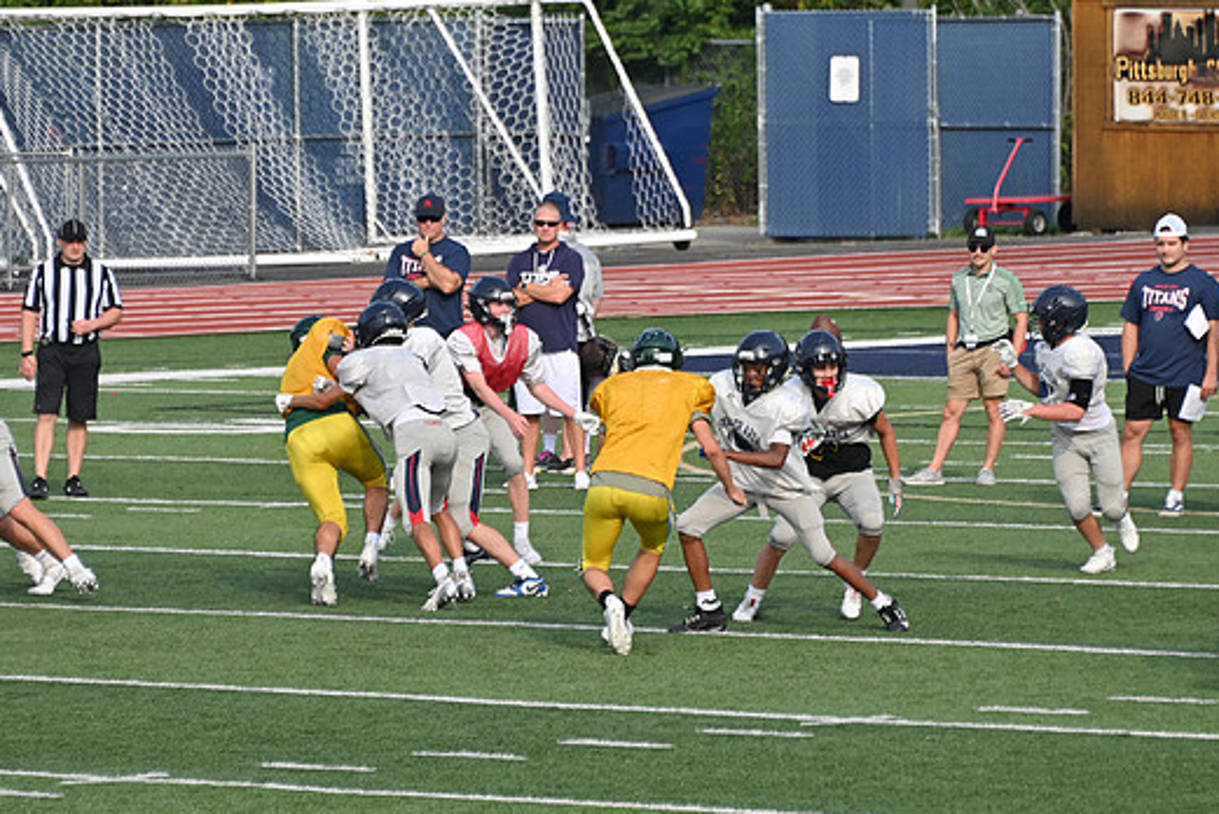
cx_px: 559
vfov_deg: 3.6
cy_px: 371
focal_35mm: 384
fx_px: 13009
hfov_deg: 5.4
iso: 200
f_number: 5.6
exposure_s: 1/800
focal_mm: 230
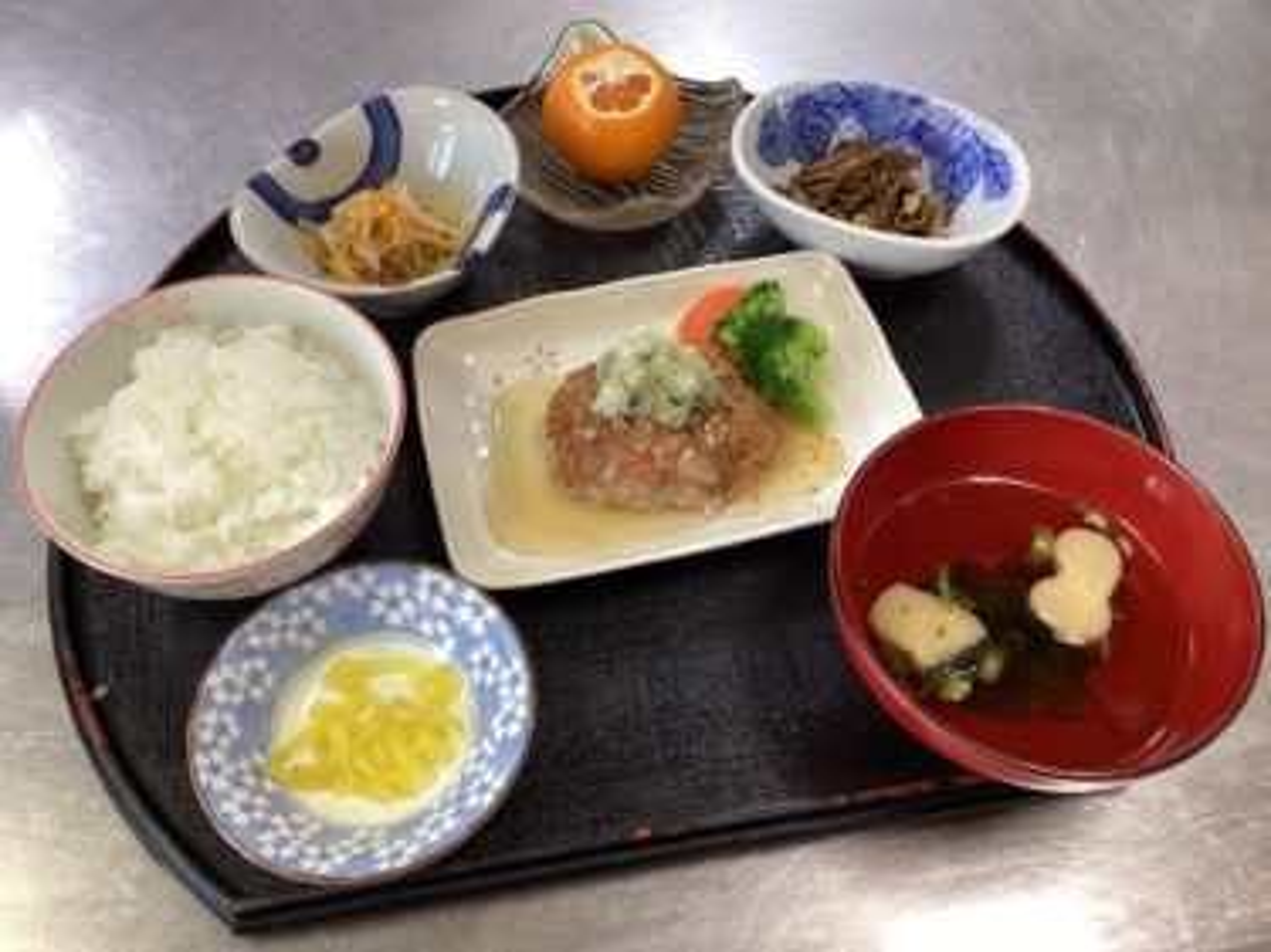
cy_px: 476
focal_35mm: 31
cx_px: 636
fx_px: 1138
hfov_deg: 58.4
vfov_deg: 45.4
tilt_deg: -56.8
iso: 125
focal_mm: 3.3
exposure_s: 1/60
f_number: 2.4
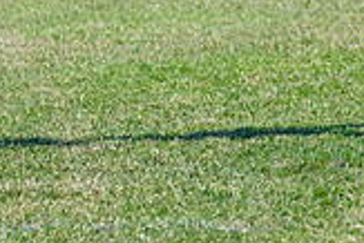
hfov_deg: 3.1
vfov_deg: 2.1
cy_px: -113
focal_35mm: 659
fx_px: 6669
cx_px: 565
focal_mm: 185
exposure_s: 1/1600
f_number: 5.6
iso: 400
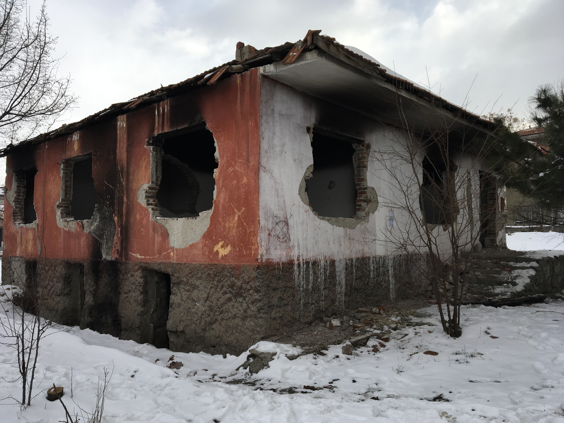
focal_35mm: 29
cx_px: 282
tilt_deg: +5.6
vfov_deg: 48.2
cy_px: 212
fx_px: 472
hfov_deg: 61.7
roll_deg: +0.7
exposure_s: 1/1709
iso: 25
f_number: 2.2
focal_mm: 4.15
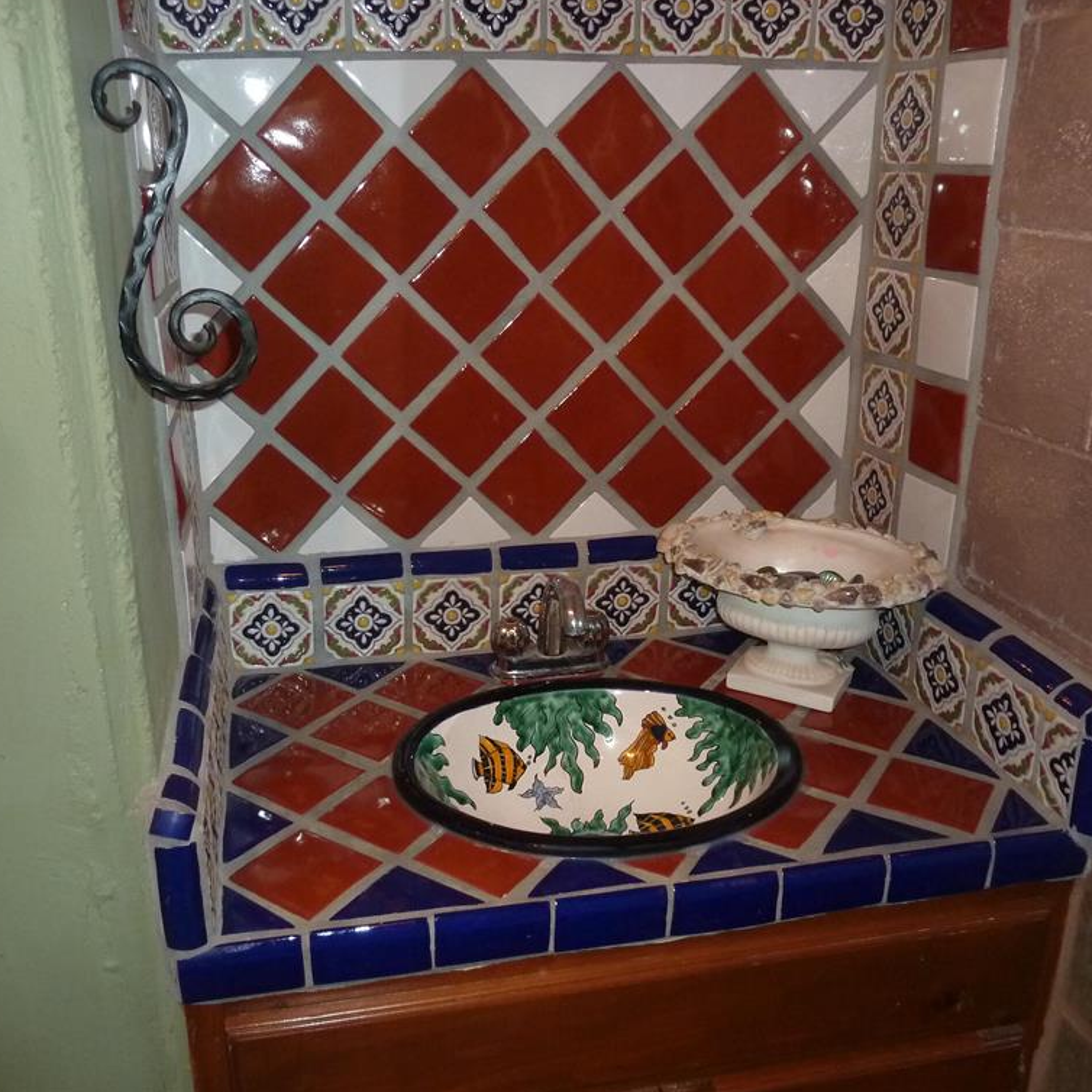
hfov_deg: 53.8
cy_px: 542
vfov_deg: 54.0
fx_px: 1071
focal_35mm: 30
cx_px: 466
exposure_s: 1/30
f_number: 3.3
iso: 250
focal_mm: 4.1
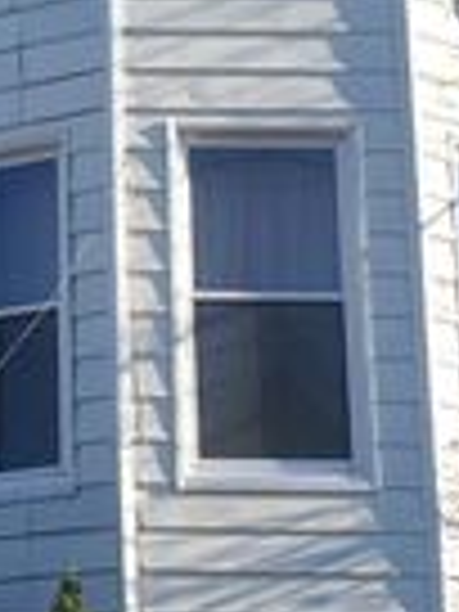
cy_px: 151
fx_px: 2511
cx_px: -342
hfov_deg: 9.9
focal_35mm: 142
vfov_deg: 13.8
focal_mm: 4.15
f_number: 2.2
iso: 25
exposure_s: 1/732
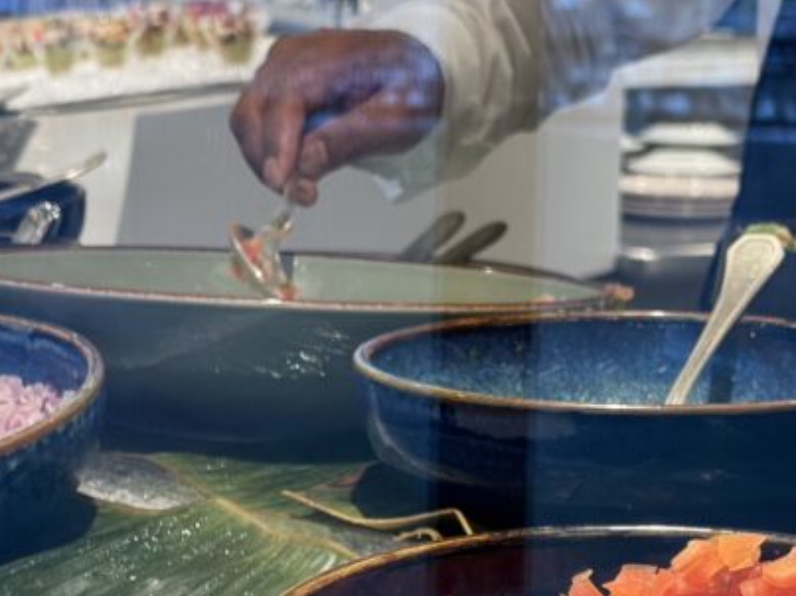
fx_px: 2805
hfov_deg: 16.0
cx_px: 113
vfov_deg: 12.1
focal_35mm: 122
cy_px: 452
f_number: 1.78
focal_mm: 6.76
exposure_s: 1/127
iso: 80
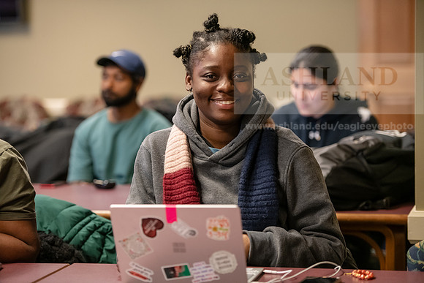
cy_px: 142
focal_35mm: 116
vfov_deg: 11.8
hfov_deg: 17.6
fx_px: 1366
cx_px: 212
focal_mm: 116
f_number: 2.8
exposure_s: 1/200
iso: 2500
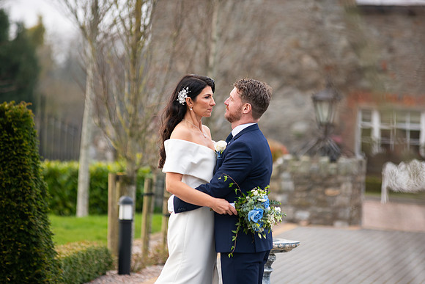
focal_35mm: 200
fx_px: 2362
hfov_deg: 10.3
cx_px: 212
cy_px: 142
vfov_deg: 6.9
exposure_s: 1/200
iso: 250
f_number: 3.5
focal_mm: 200
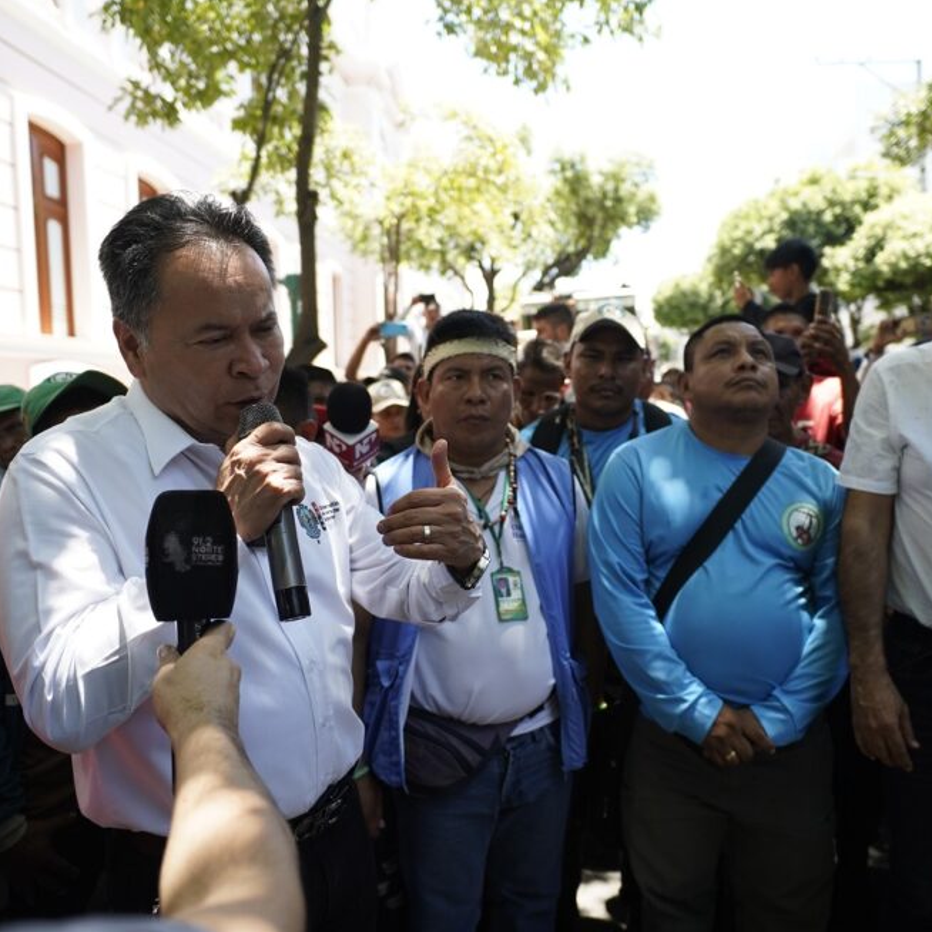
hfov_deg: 60.6
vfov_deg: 60.9
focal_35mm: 26
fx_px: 792
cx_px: 542
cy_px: 472
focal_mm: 20
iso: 640
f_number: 2.8
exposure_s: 1/1250
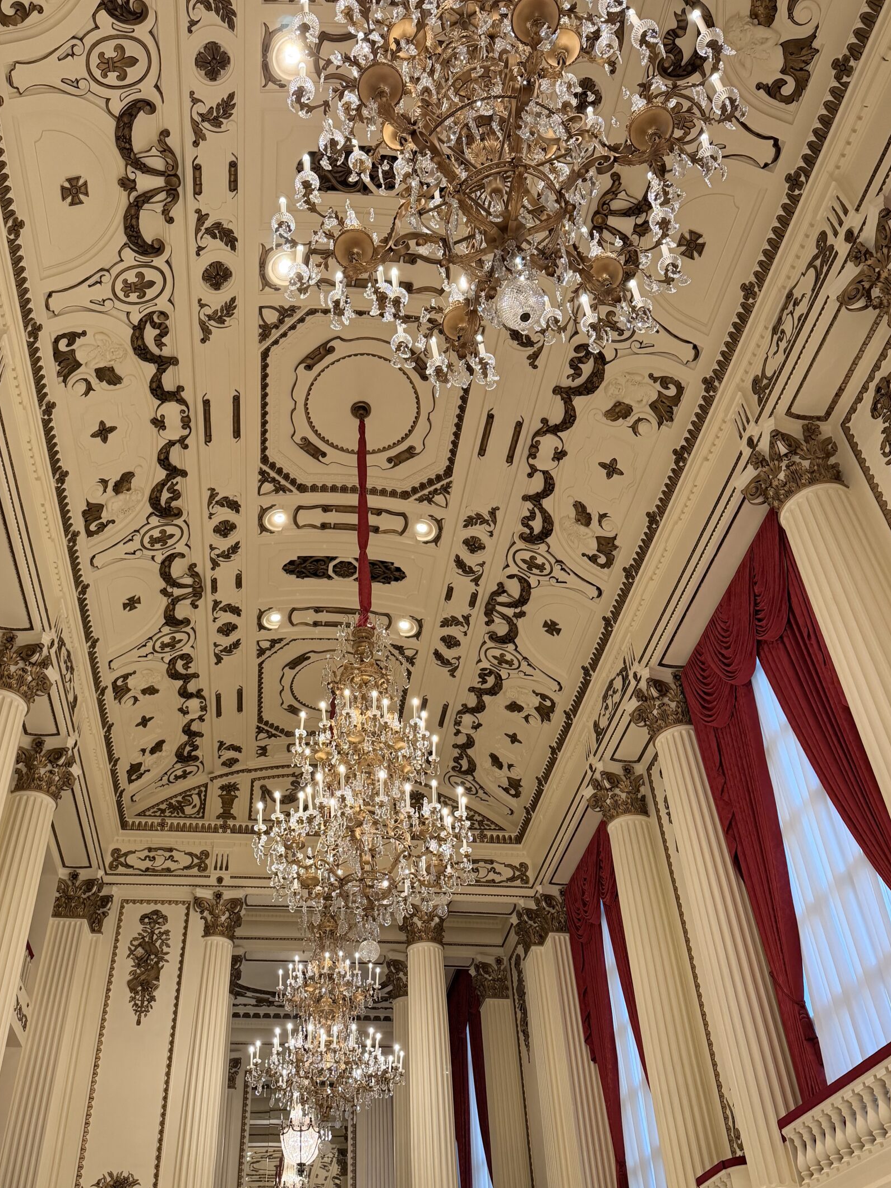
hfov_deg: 48.0
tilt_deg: +39.5
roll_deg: +0.7
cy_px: 654
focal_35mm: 29
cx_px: 363
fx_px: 995
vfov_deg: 61.5
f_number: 1.78
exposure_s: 1/160
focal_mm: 6.76
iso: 200
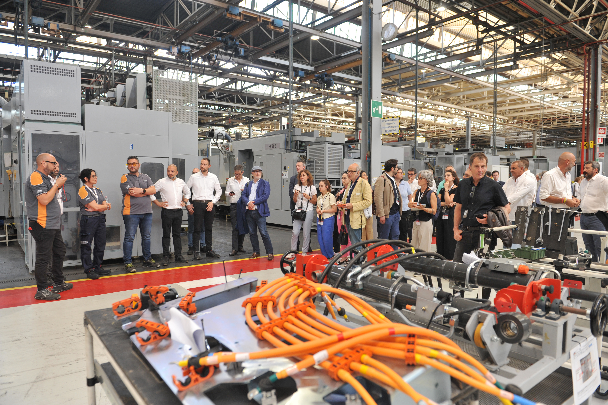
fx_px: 405
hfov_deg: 73.8
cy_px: 202
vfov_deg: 53.1
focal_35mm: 24
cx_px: 304
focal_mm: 24
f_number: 4
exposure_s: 1/125
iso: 1000
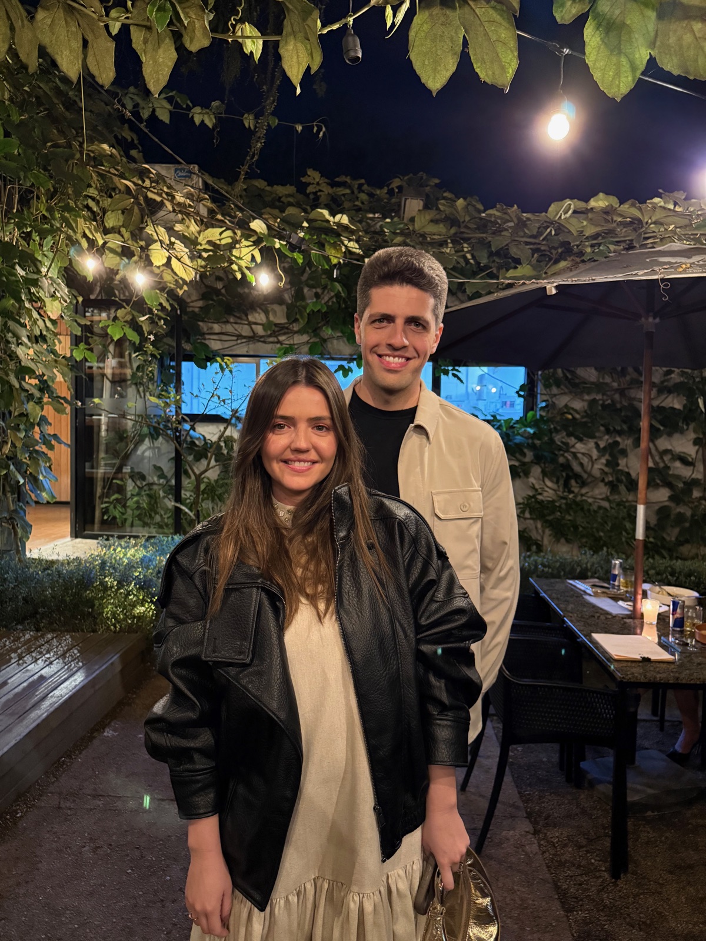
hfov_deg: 56.8
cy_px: 470
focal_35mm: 24
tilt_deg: -1.5
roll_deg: -1.8
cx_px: 353
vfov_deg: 71.6
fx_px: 653
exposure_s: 1/30
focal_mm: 6.76
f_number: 1.78
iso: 1250
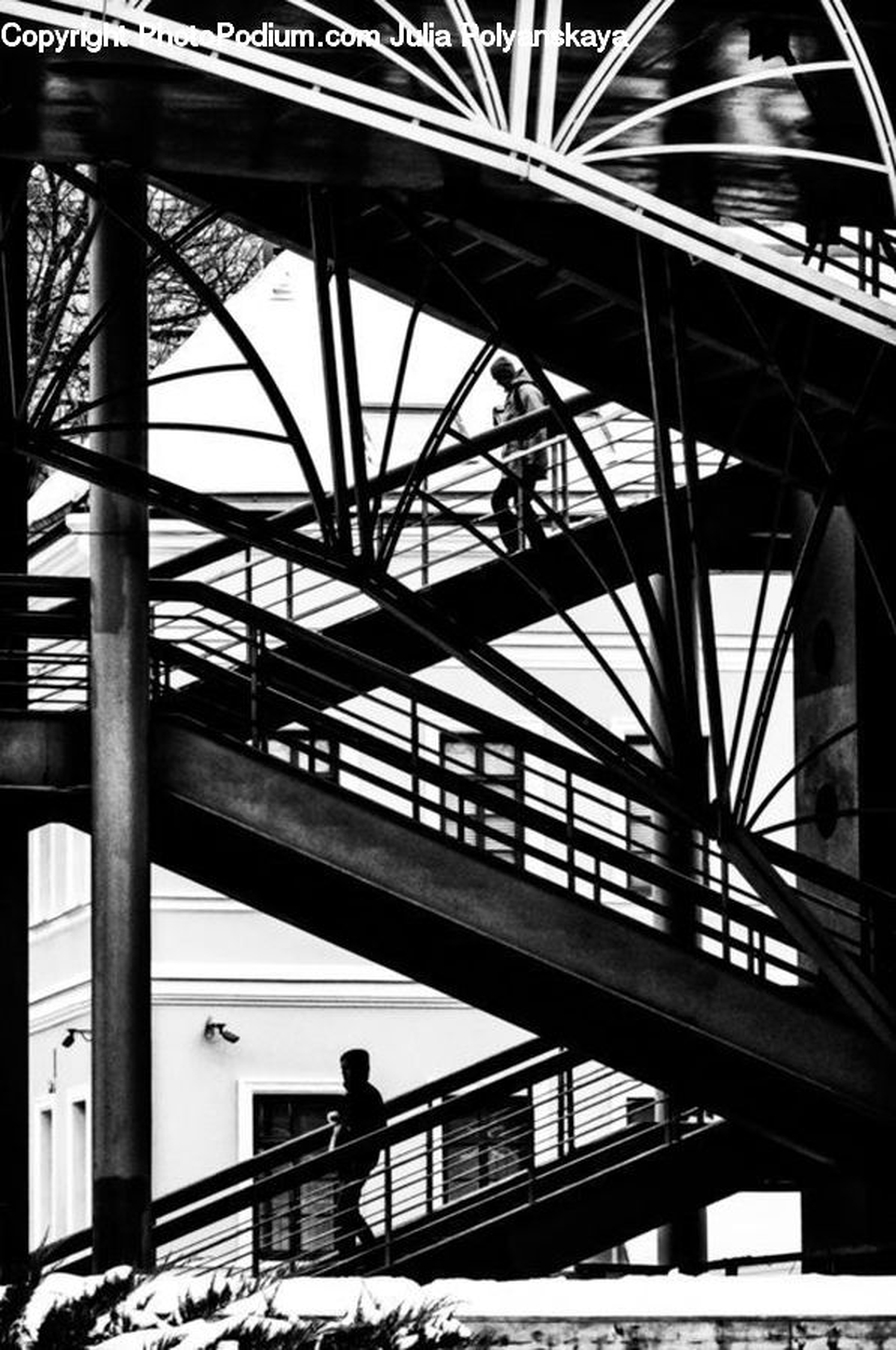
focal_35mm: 112
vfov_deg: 18.2
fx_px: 4214
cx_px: 448
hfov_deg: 12.1
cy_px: 675
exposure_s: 1/400
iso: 500
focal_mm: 75
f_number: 8
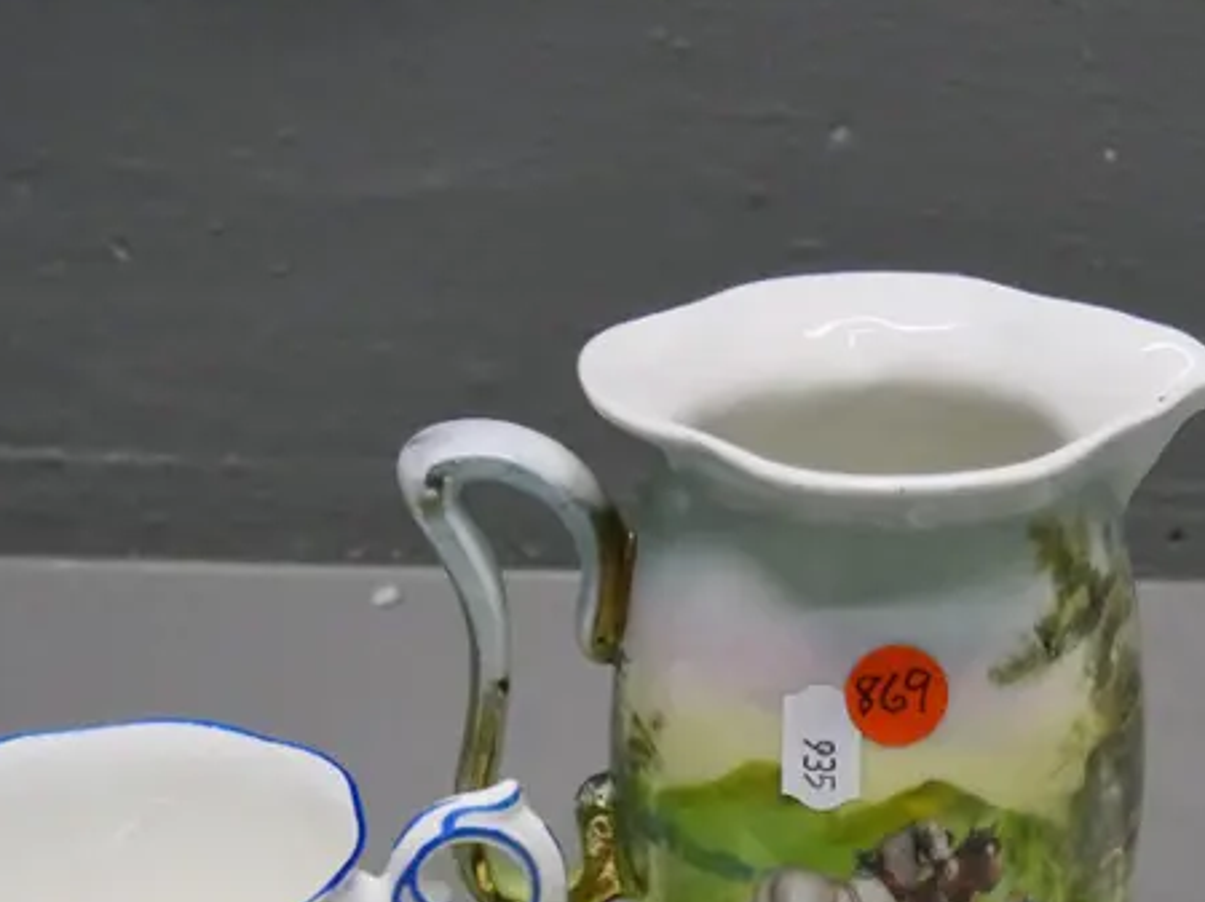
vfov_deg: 17.4
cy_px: 998
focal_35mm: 82
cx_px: 884
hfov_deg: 23.6
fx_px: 2853
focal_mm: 18
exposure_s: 1/500
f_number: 3.9
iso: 3200
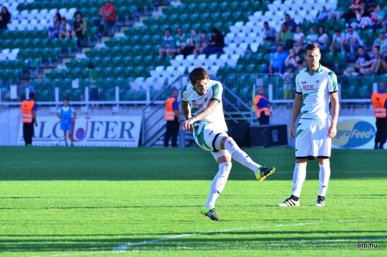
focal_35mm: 330
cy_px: 128
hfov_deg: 6.3
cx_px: 194
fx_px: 3540
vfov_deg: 4.1
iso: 800
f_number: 6.3
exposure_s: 1/500
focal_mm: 220
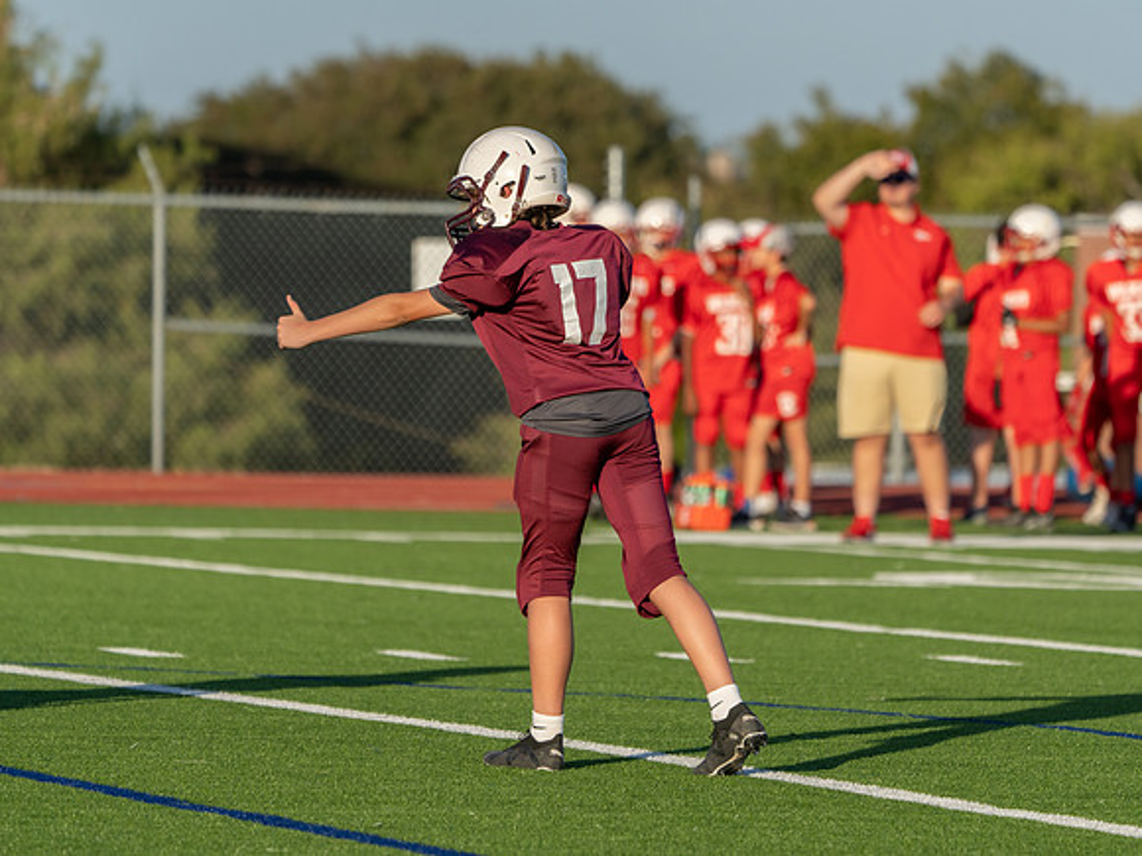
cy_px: 418
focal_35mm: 349
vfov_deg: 4.3
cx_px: 630
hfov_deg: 5.7
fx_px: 11529
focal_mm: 285
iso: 200
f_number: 5.6
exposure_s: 1/1000
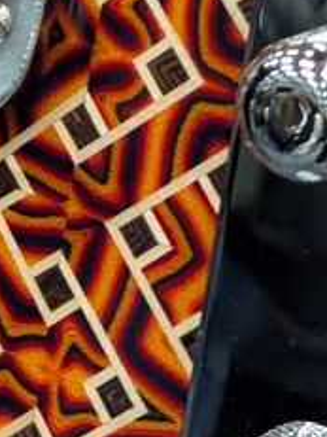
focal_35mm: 177
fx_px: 2231
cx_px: -34
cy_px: -295
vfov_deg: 10.6
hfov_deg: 8.3
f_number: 1.85
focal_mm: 6.81
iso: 647
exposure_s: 1/120
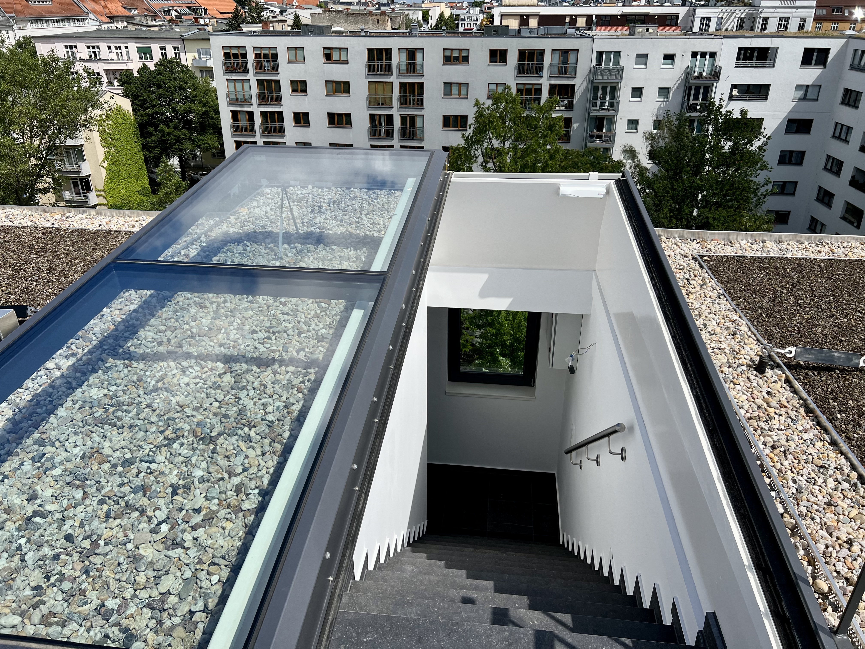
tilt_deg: -25.3
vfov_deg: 53.1
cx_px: 432
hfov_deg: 67.3
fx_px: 650
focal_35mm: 26
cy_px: 324
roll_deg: +0.5
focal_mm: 5.7
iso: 50
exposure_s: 1/8000
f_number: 1.5
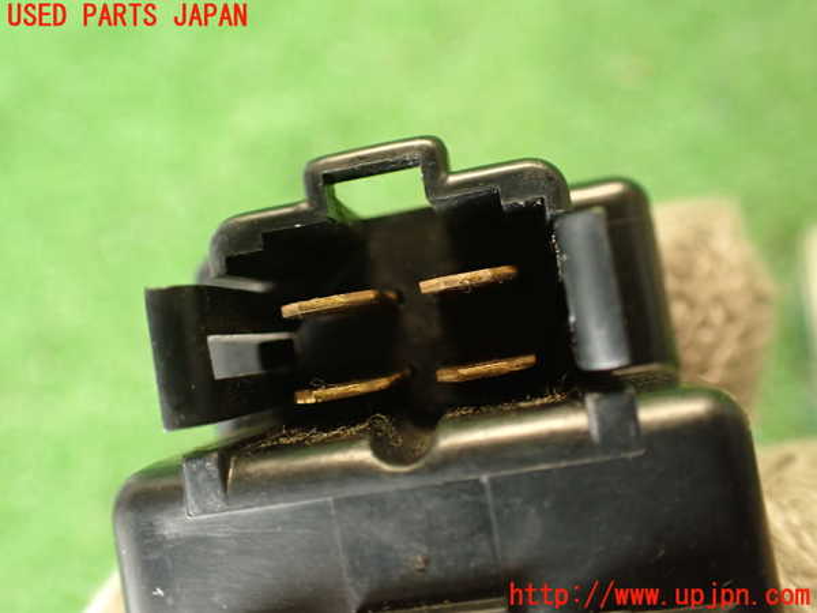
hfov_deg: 56.8
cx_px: 408
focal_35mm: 32
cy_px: 306
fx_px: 755
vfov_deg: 44.2
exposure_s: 1/30
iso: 640
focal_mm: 5.79
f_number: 2.4
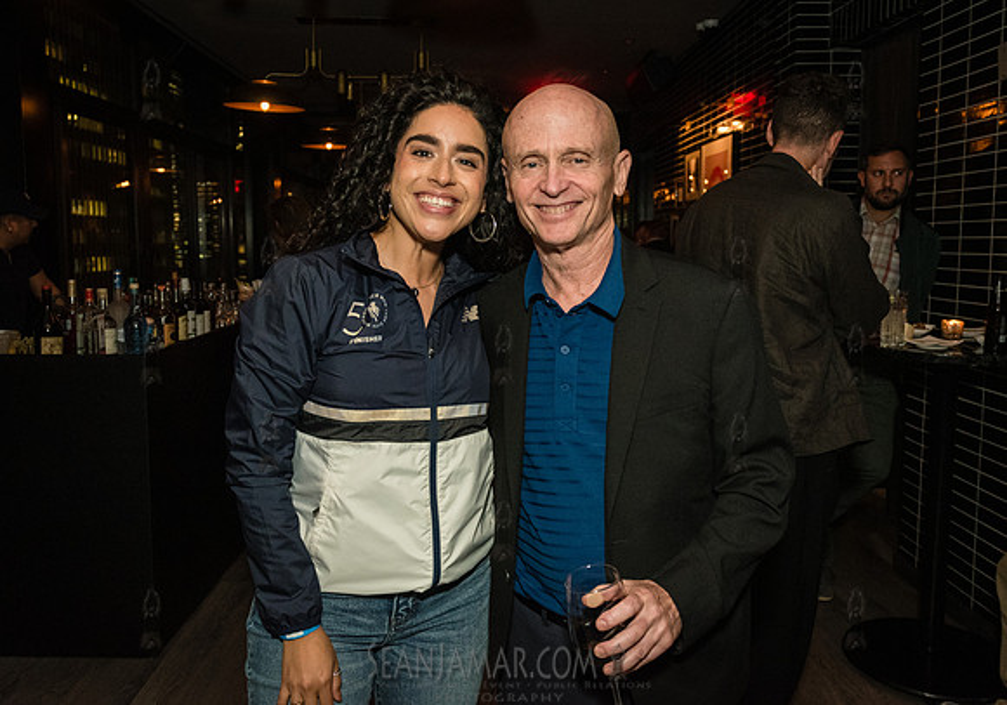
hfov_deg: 60.4
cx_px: 495
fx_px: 865
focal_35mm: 30
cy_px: 321
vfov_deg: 44.3
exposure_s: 1/200
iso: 6400
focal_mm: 27
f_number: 4
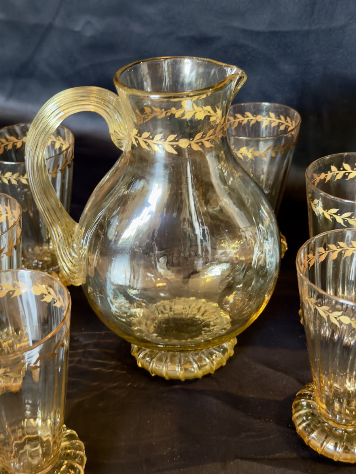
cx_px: 178
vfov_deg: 41.2
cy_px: 237
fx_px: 631
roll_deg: +1.8
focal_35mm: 46
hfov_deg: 31.5
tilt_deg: -33.1
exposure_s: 1/25
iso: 640
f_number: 1.78
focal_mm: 6.76
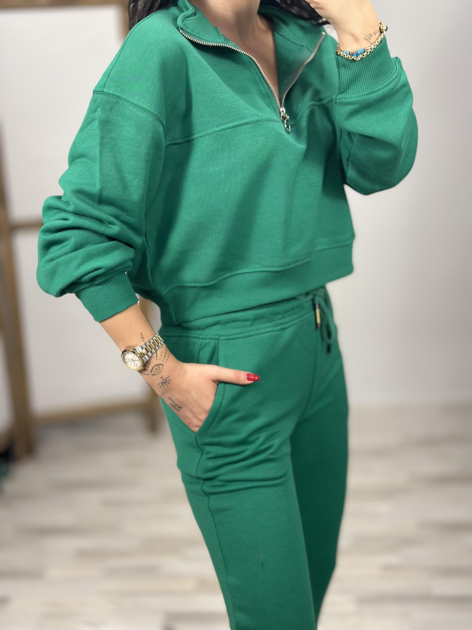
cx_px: 236
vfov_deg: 39.7
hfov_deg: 30.3
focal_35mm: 48
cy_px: 315
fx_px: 873
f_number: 1.78
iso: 160
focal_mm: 6.86
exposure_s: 1/100
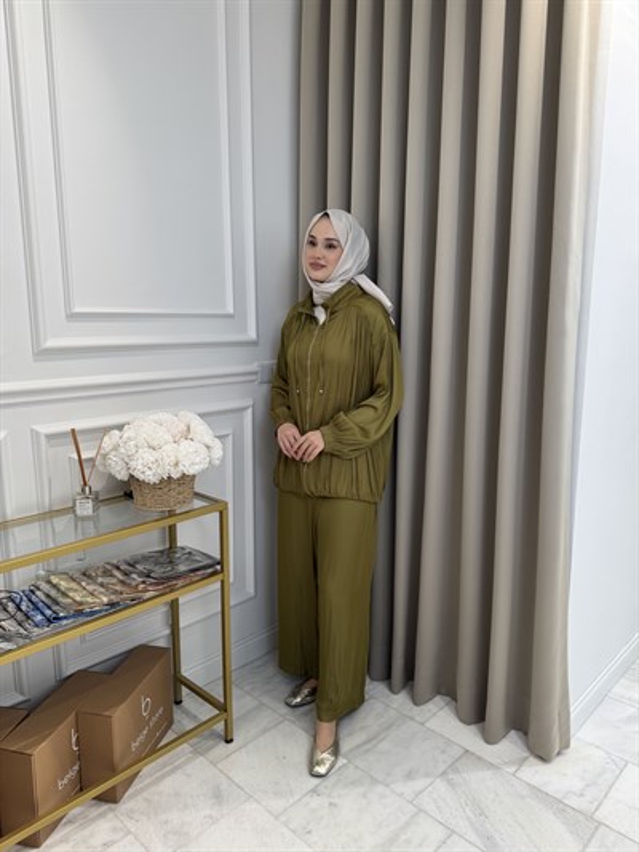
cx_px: 320
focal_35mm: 24
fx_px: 590
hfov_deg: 56.8
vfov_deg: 71.6
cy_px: 426
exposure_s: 1/121
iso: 64
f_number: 1.78
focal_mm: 6.76
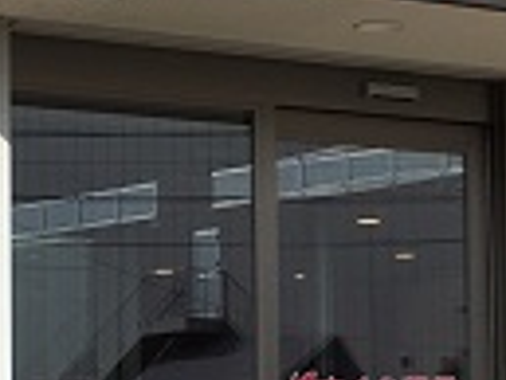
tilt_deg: +5.2
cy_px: 215
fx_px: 1580
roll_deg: +1.9
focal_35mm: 108
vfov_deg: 13.7
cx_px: 494
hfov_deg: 17.8
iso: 25
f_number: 2.2
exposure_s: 1/2262
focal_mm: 4.15
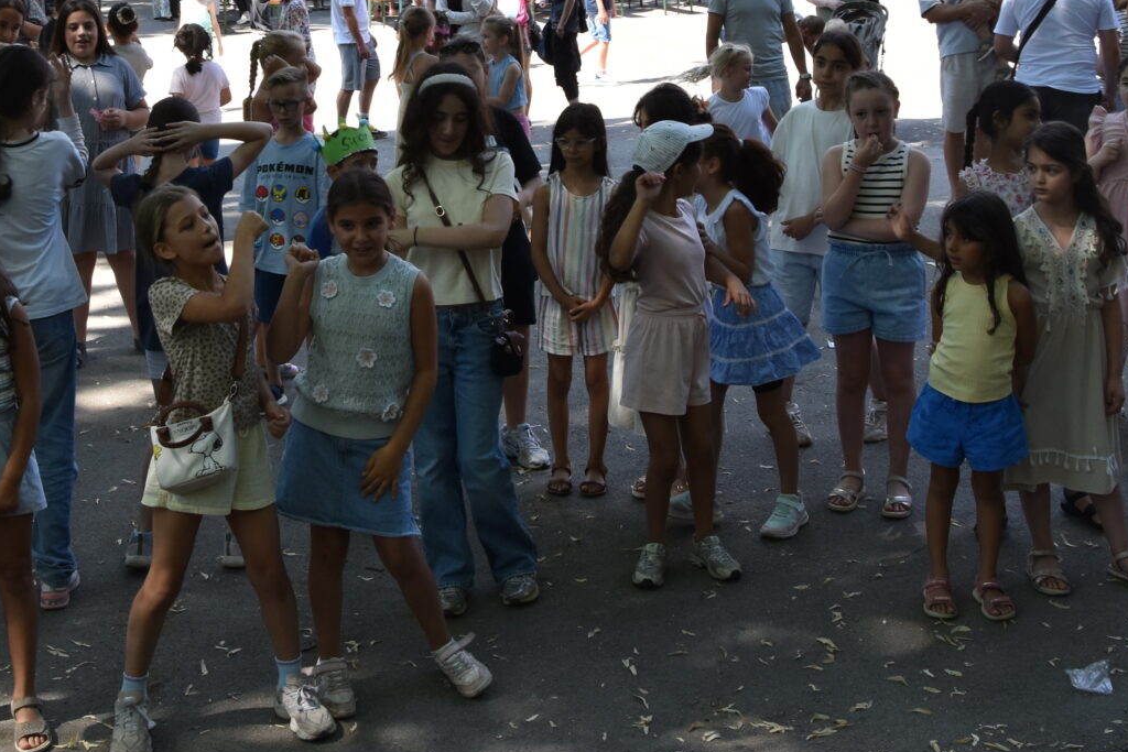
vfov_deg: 21.1
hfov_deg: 31.9
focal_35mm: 63
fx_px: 1974
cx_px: 524
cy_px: 82
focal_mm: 21
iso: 400
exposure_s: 1/250
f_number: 8
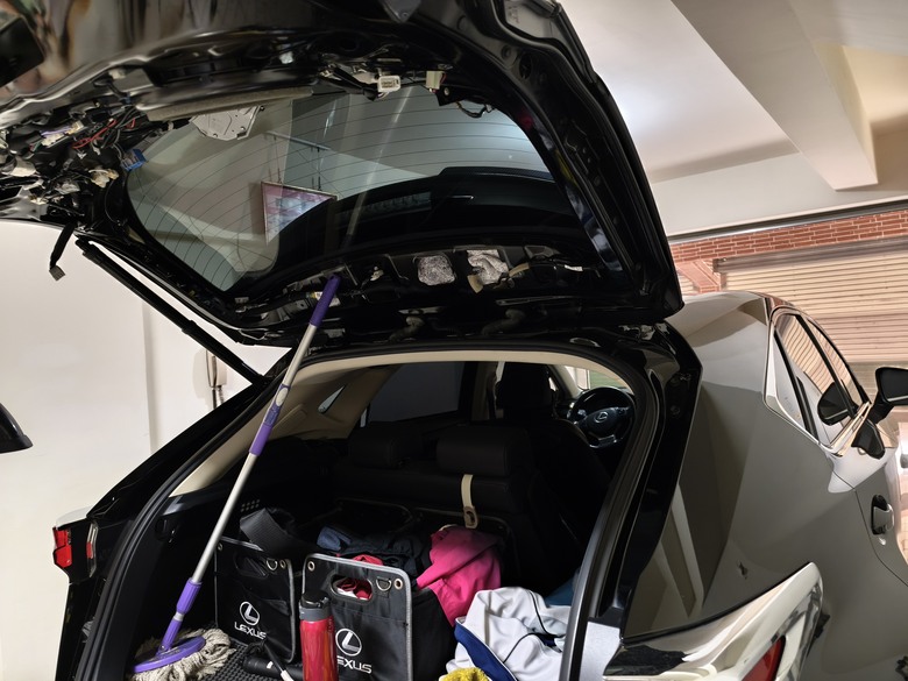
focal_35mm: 23
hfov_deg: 73.9
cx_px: 454
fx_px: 603
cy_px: 340
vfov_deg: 58.9
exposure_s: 1/24
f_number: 1.62
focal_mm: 6.45
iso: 800
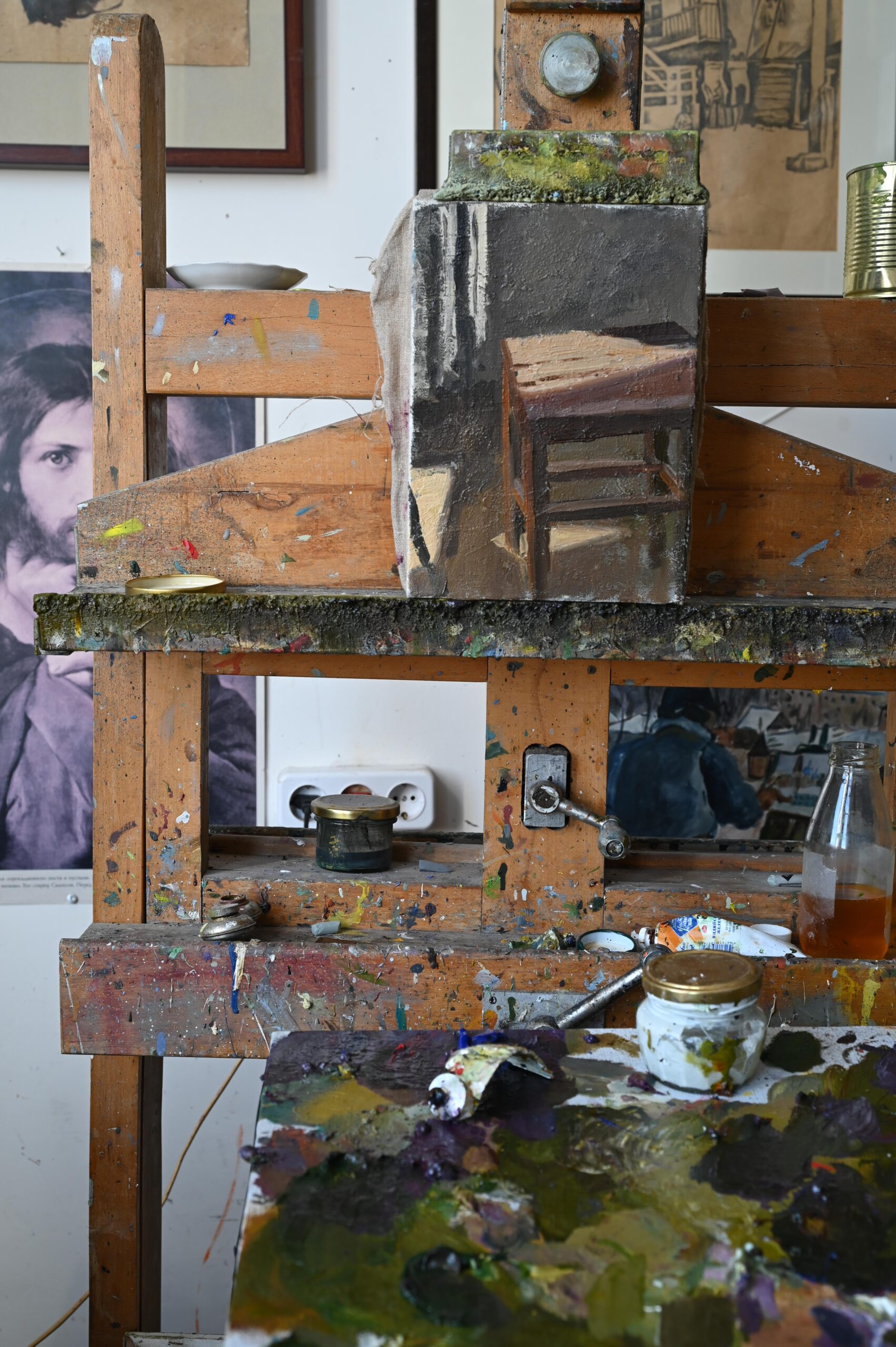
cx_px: 448
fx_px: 1645
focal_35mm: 44
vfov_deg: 44.5
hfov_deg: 30.5
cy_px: 674
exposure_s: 1/30
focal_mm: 44
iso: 200
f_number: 7.1
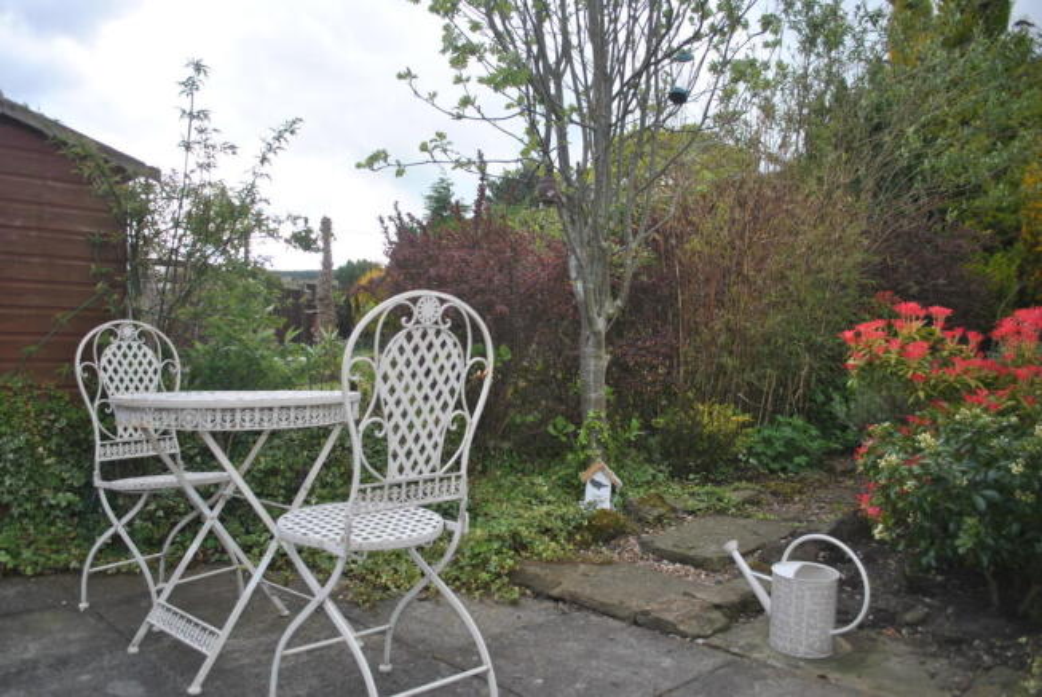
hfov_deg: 67.3
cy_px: 348
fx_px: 782
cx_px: 521
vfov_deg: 48.0
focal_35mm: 27
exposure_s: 1/200
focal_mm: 18
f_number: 3.5
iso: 100
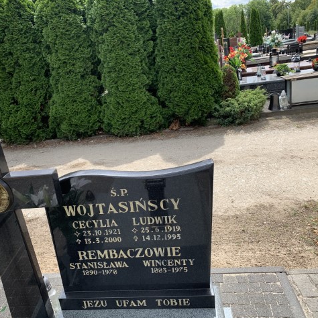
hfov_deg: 52.2
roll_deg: +8.5
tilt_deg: -15.5
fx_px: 322
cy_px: 159
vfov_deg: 52.5
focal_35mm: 31
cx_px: 128
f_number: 1.8
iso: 25
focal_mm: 4.25
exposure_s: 1/1100
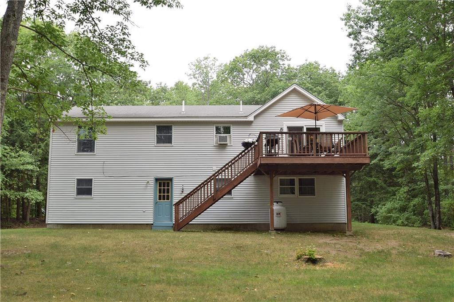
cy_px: 151
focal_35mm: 36
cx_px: 227
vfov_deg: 36.8
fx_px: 454
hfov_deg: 53.1
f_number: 5.6
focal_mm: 24
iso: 110
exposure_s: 1/125
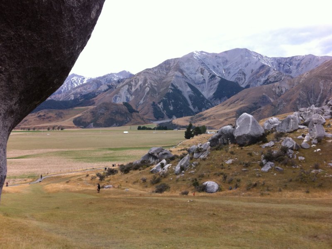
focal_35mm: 35
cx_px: 166
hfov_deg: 52.7
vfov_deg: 40.6
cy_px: 124
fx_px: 335
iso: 80
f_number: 2.8
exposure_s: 1/134
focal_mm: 3.85
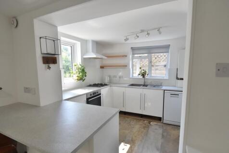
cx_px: 114
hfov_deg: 90.0
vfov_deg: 67.3
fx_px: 114
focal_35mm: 18
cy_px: 76
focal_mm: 12
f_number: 6.3
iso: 500
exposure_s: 1/160
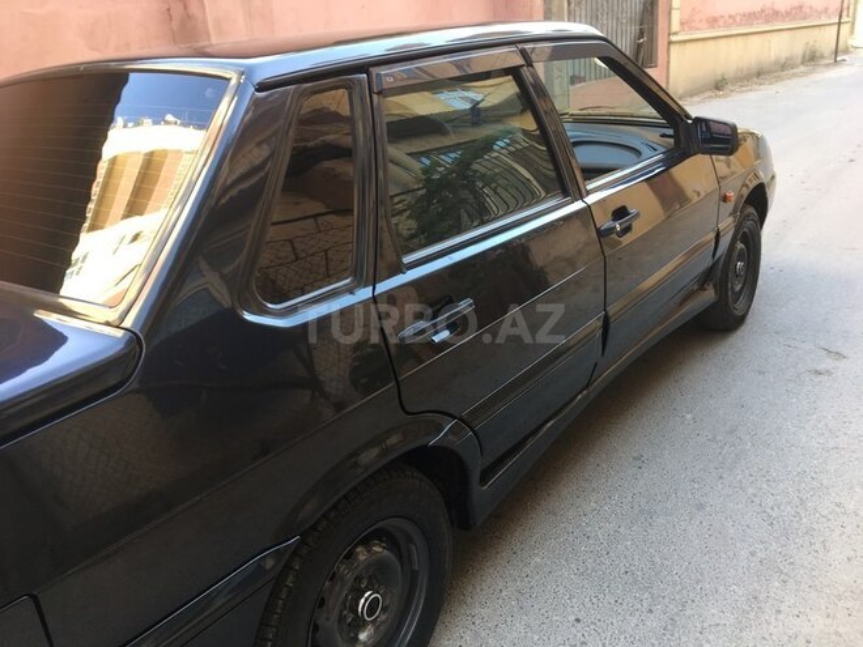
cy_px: 324
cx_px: 432
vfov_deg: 48.2
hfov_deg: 61.7
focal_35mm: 29
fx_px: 723
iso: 32
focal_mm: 4.15
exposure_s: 1/50
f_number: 2.2
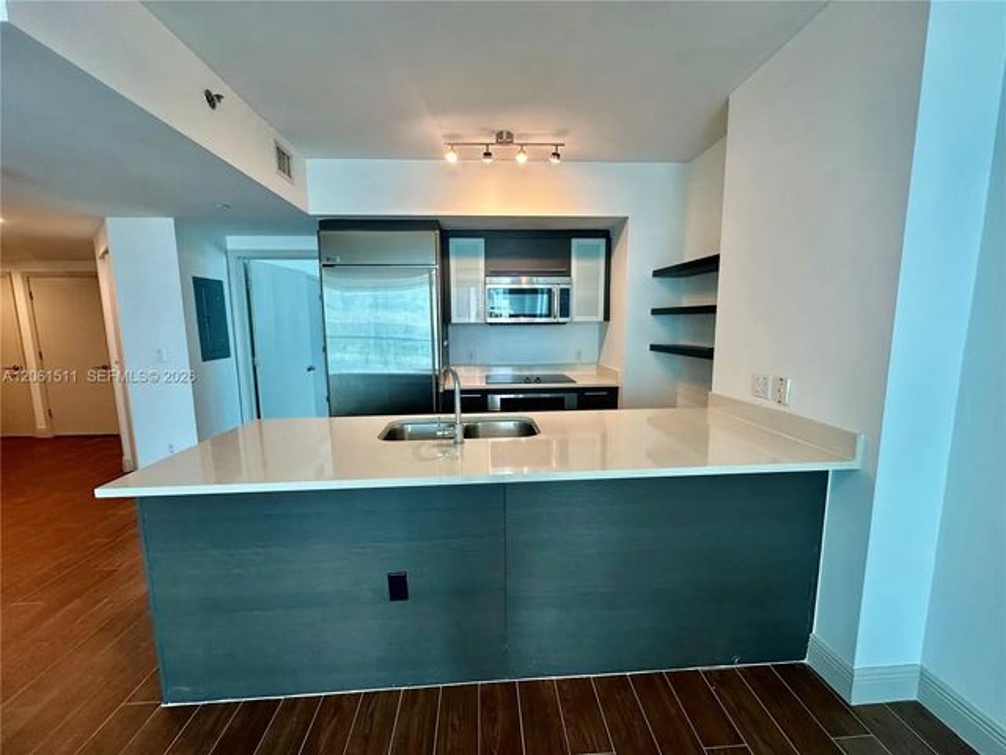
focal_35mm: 14
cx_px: 503
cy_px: 378
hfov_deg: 102.1
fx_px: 407
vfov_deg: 85.7
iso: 160
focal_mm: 2.22
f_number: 2.2
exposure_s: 1/120
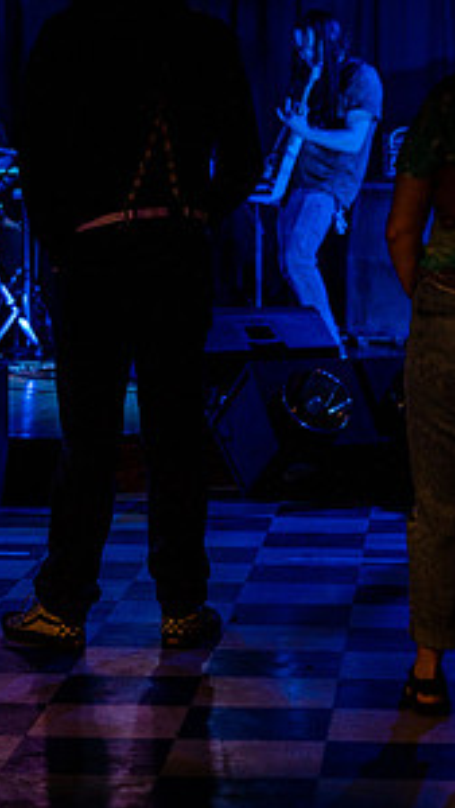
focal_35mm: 116
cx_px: 440
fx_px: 2485
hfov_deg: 10.4
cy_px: 327
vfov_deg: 18.4
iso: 320
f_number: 2.2
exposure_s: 1/250
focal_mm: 50
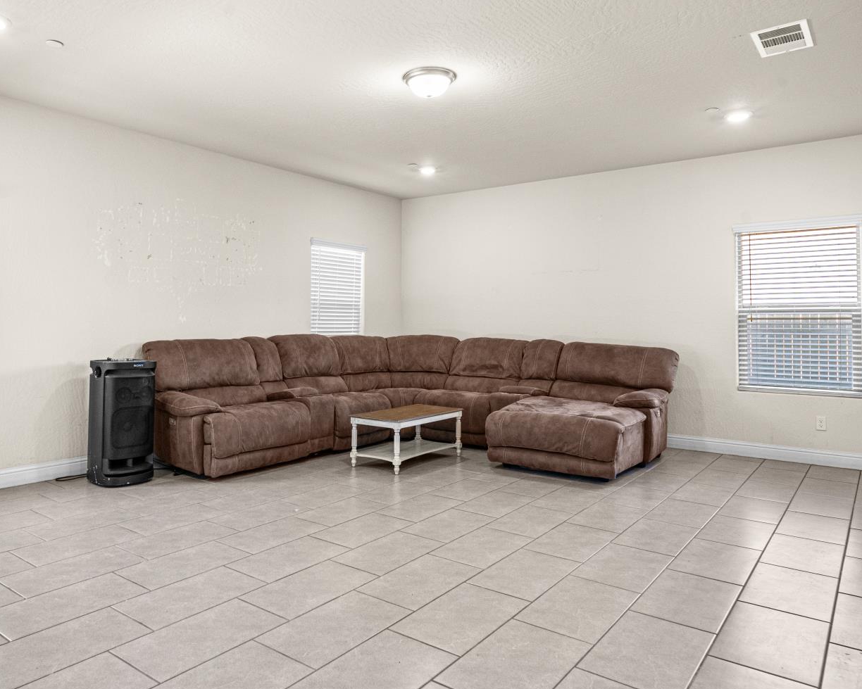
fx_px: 587
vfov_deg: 60.9
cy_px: 346
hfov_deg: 72.2
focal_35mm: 23
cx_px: 366
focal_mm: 20
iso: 2500
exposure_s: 1/25
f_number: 8
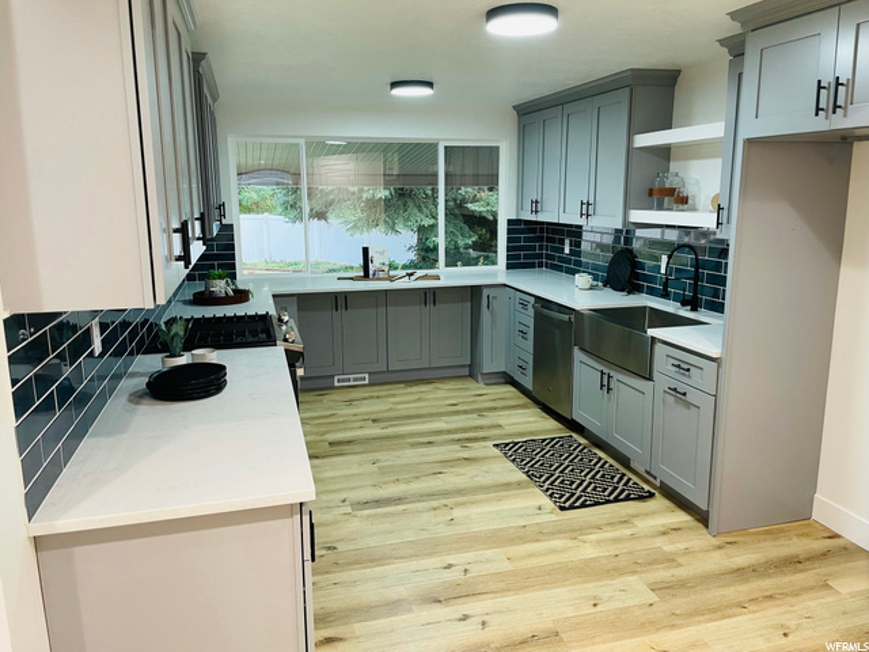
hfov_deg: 67.3
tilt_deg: -11.1
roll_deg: +0.5
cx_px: 434
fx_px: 653
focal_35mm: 26
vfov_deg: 53.1
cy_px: 326
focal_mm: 4.2
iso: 125
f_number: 1.6
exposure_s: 1/42
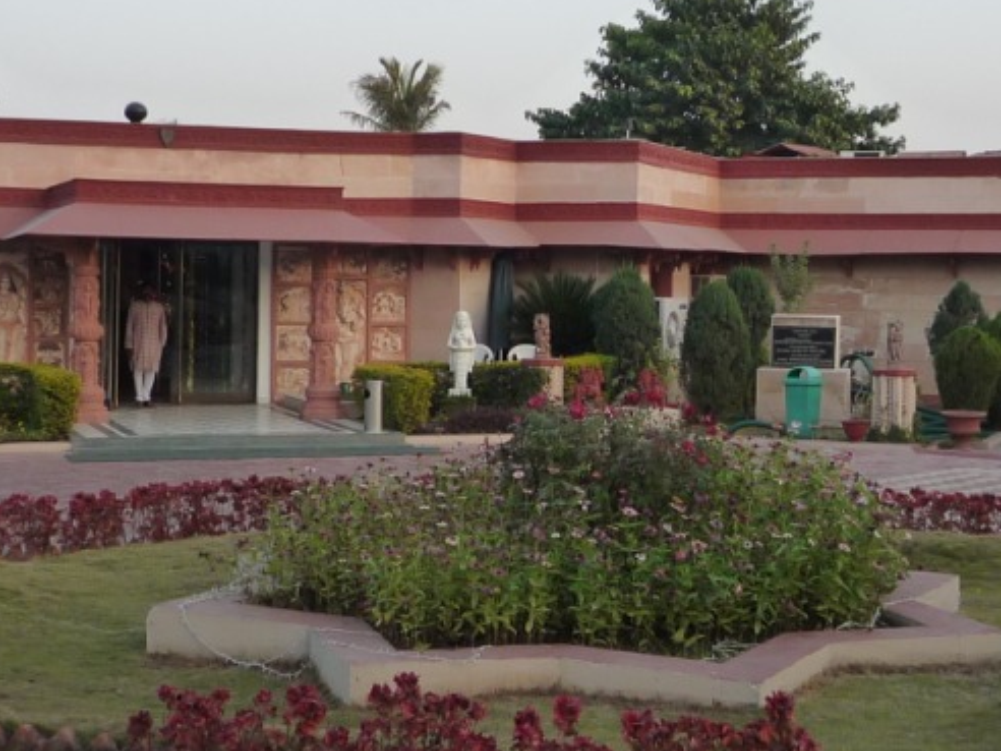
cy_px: 332
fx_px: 1764
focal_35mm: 61
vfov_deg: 24.0
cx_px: 531
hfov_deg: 31.7
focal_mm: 4.4
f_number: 2.8
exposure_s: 1/250
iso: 160
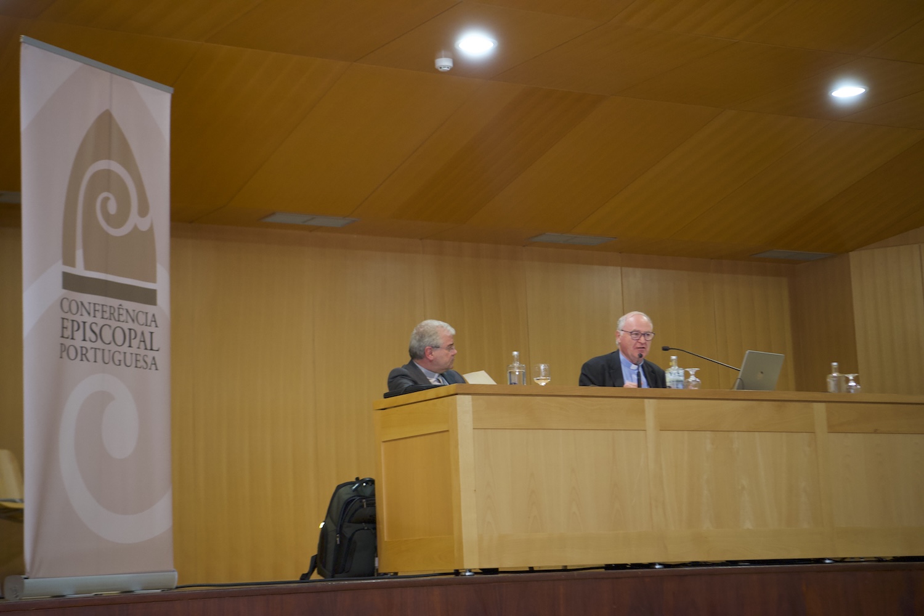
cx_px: 462
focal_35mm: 70
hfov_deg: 28.8
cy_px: 308
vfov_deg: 19.5
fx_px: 1797
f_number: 4
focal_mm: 70
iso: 3200
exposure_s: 1/125
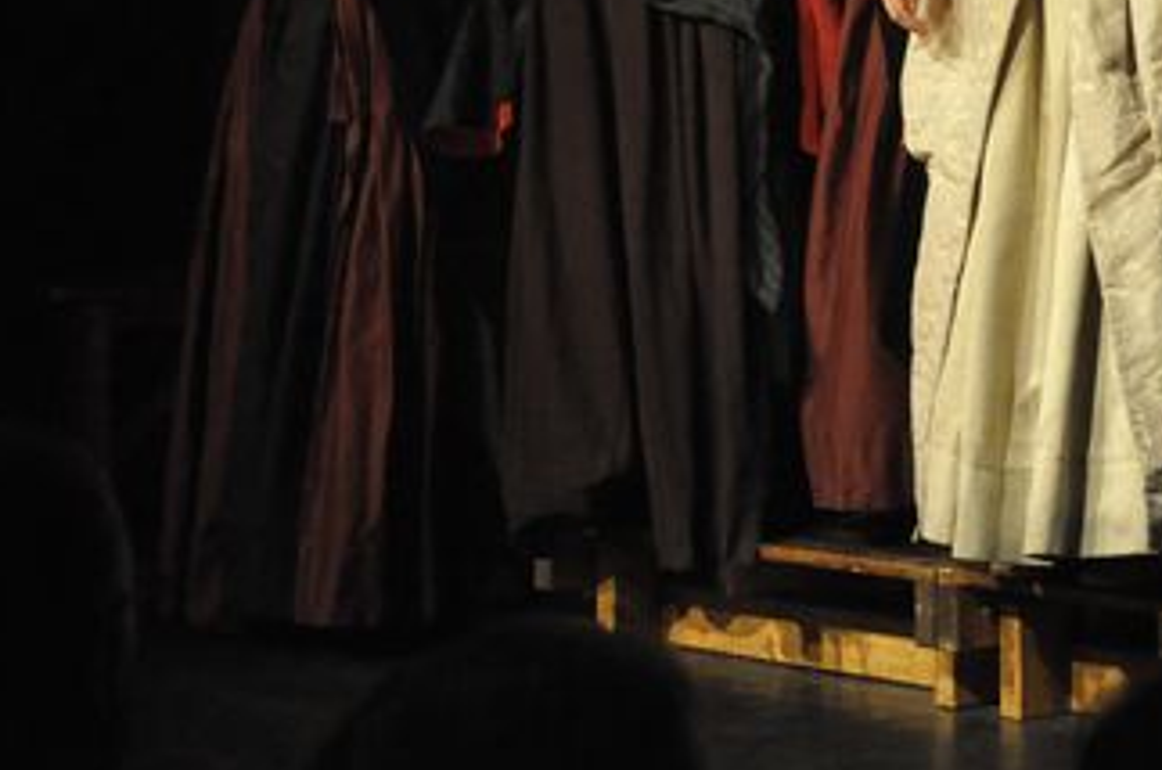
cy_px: -81
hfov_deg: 12.9
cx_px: 1331
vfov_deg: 8.7
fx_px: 5025
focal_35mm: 156
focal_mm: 42
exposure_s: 1/125
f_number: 5.6
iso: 3200
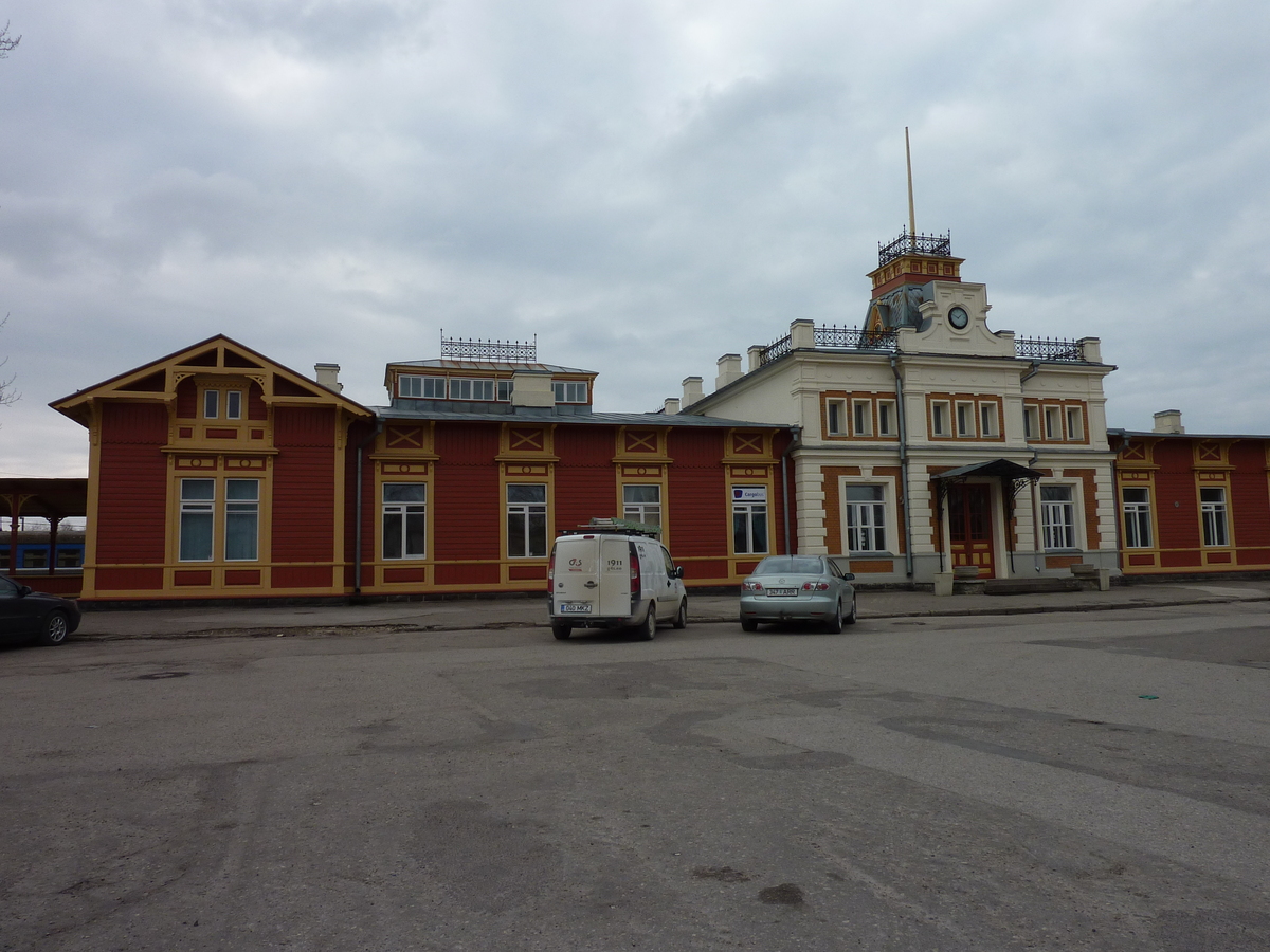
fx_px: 917
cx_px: 635
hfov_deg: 69.4
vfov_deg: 54.9
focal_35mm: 25
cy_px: 476
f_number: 5
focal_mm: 4.1
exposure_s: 1/500
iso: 80
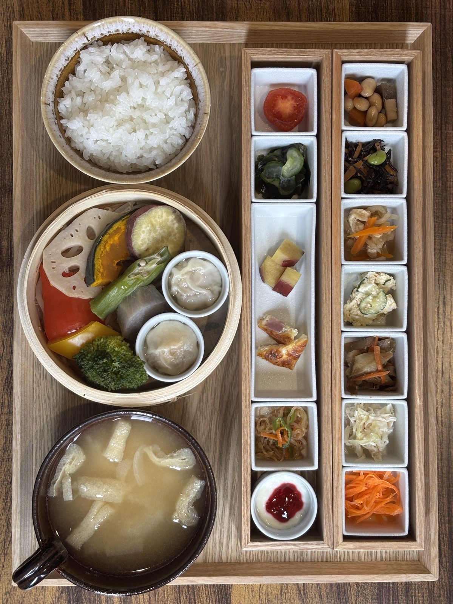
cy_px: 302
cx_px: 226
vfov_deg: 36.8
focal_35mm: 52
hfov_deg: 28.0
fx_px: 907
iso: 50
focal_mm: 5.96
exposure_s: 1/60
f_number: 1.6
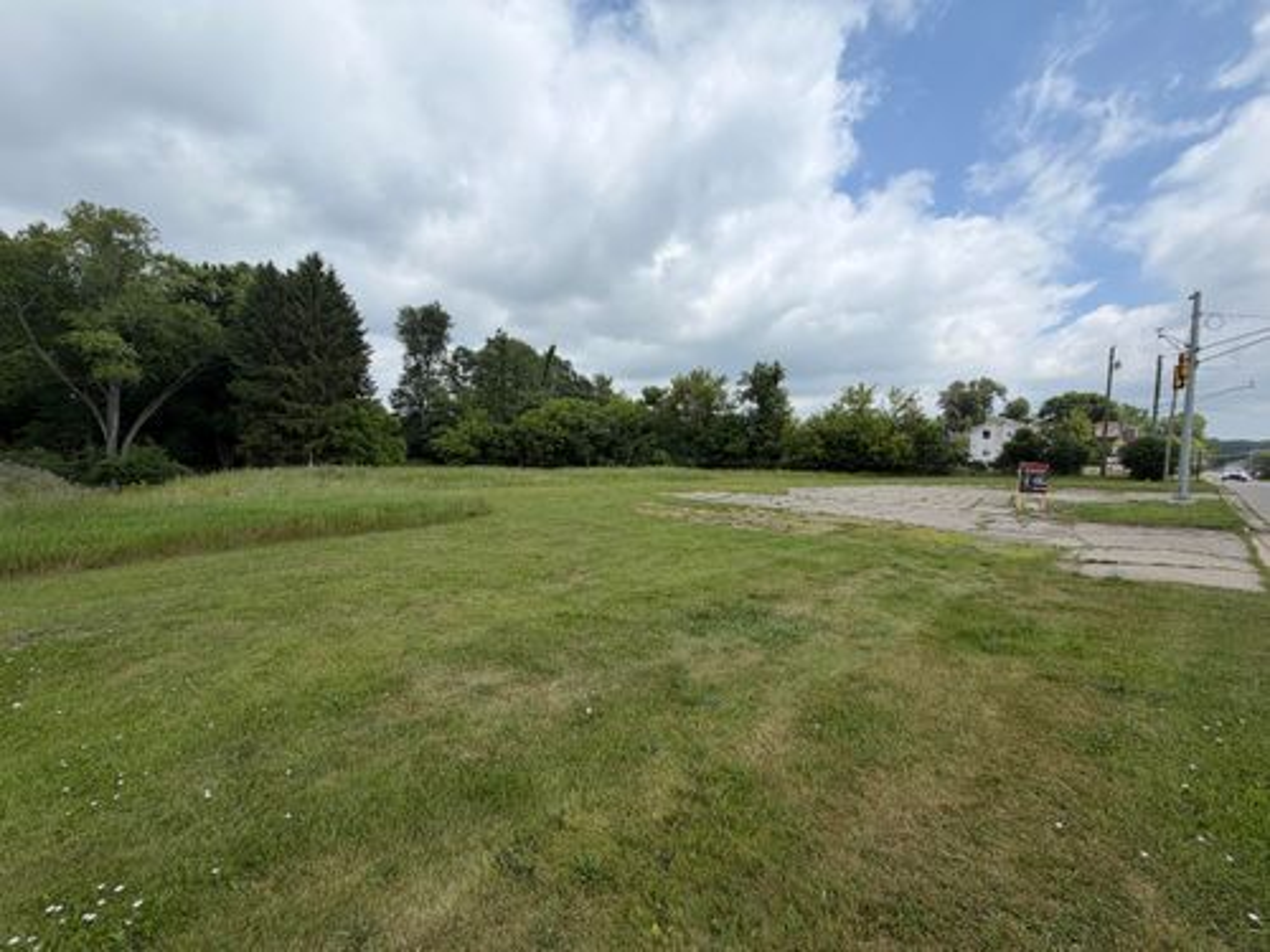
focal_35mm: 14
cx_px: 635
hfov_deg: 102.1
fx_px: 514
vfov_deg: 85.7
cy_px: 476
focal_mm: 2.22
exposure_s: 1/1001
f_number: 2.2
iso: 20
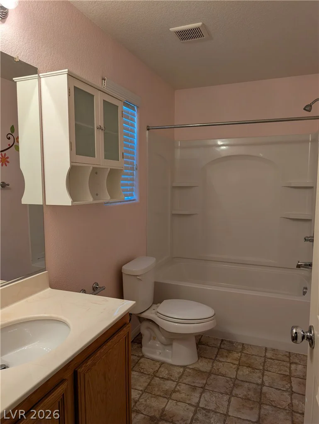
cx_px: 160
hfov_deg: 56.9
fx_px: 294
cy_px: 212
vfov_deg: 71.5
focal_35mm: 24
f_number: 1.68
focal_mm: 6.9
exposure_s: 1/30
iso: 51
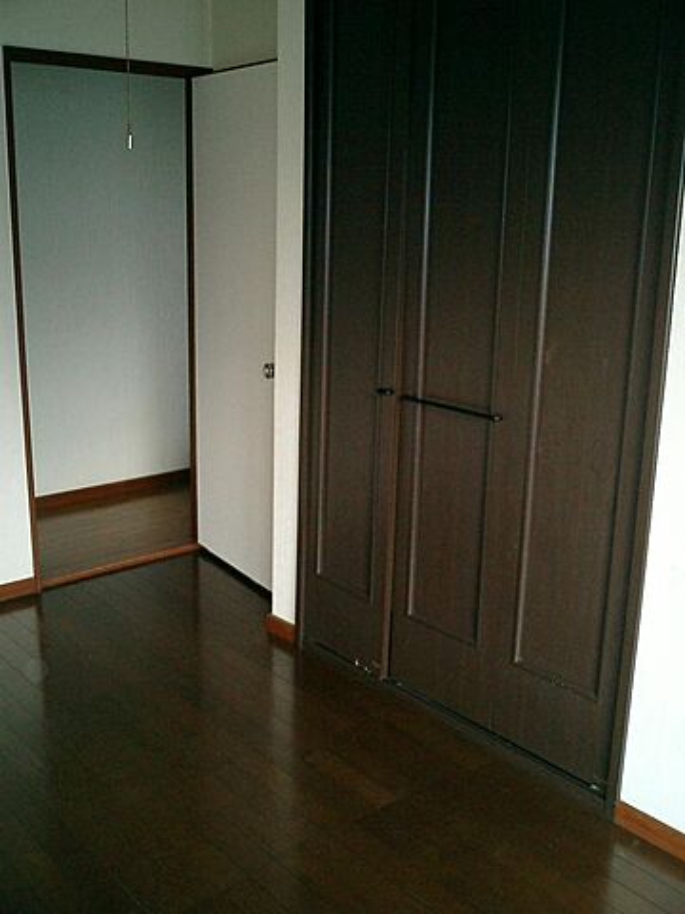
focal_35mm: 36
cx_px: 342
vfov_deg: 51.4
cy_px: 457
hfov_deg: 39.7
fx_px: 950
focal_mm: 7.5
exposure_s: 1/30
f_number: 3.2
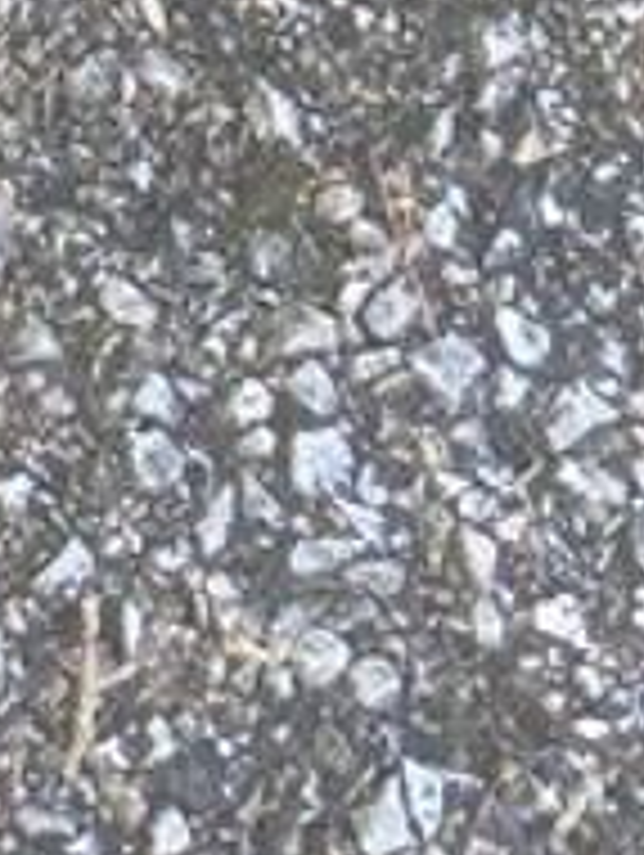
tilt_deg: -57.0
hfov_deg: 7.3
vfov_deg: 8.5
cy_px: -1523
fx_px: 5024
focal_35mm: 203
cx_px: -189
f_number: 2.2
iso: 40
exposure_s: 1/33
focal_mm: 4.15
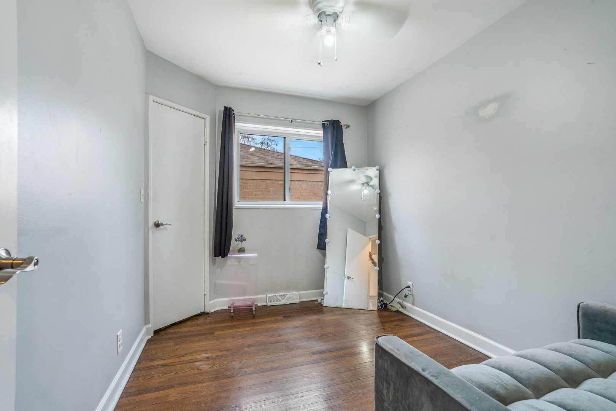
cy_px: 206
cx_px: 308
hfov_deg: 96.7
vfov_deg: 73.7
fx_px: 274
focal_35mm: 16
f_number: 9
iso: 640
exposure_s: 1/2
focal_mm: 16
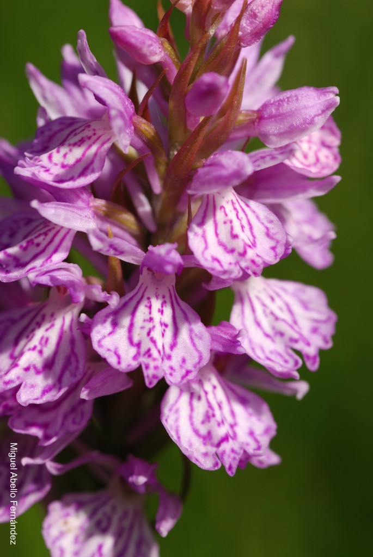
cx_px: 186
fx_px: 2442
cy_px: 278
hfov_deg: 8.7
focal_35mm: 158
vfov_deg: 13.0
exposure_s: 1/200
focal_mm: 105
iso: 100
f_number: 5.6
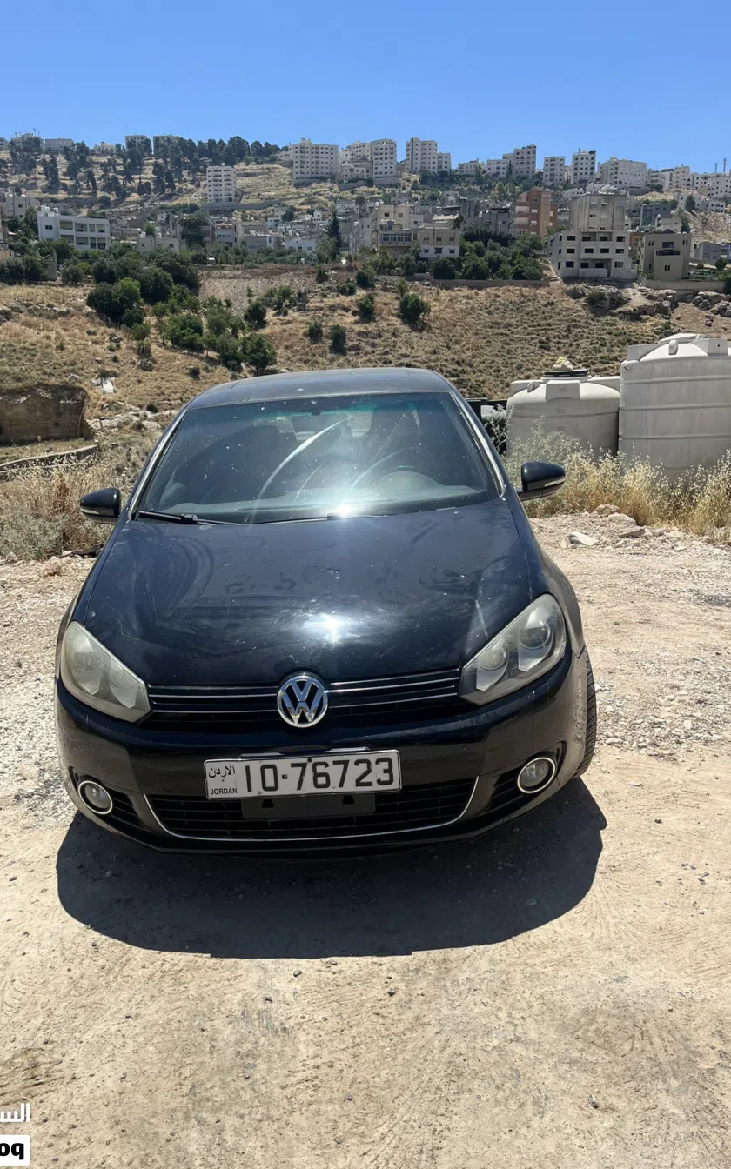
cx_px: 328
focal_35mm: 28
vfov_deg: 66.5
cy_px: 593
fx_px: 893
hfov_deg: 44.5
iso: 50
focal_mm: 5.1
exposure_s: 1/4310
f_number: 1.6
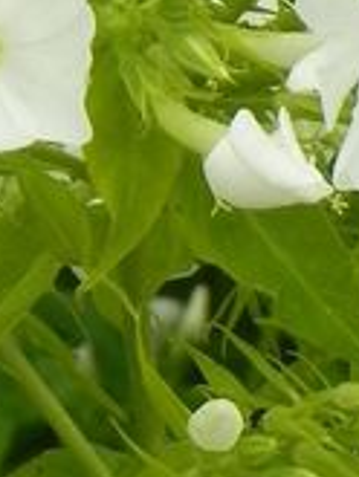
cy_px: 500
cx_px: 153
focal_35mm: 566
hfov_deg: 2.6
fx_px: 7816
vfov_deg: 3.5
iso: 160
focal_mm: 20.8
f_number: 7.1
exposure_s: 1/200
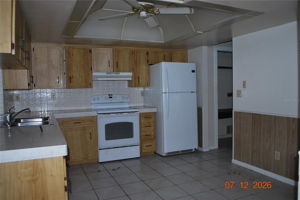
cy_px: 100
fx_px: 225
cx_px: 150
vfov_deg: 48.0
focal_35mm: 27
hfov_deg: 67.3
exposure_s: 1/60
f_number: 3.8
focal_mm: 18
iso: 200
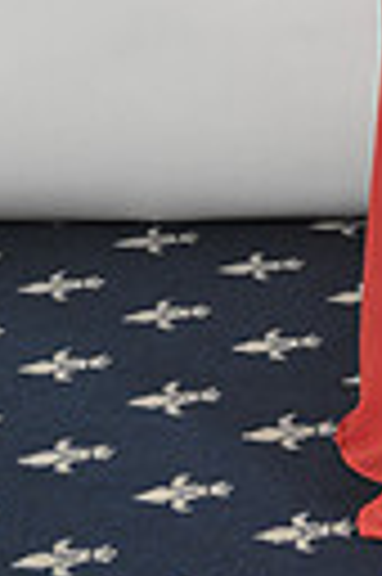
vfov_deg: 9.1
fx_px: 3463
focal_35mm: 217
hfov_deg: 6.2
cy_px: -410
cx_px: 706
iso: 1000
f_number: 7.1
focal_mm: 48
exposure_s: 1/160
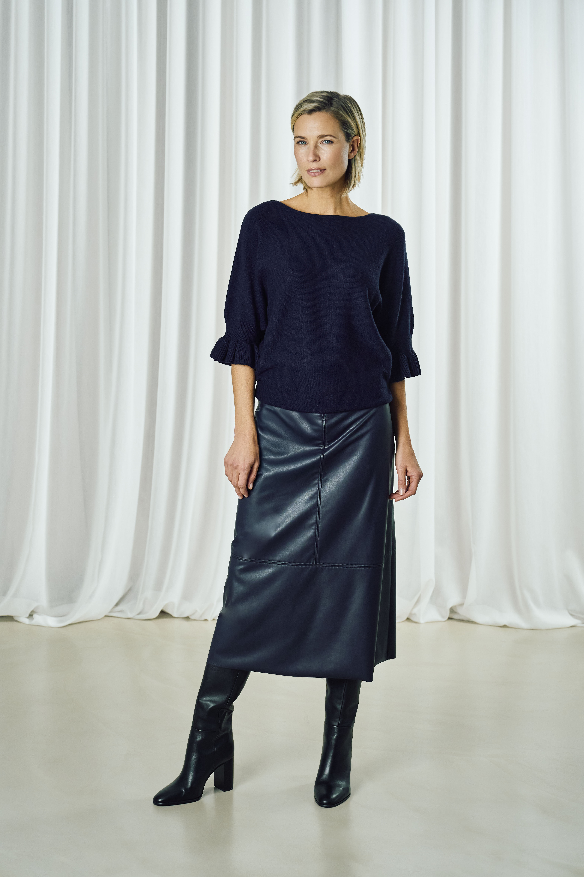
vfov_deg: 28.8
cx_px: 292
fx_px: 1703
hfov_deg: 19.5
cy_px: 438
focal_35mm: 70
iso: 1600
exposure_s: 1/250
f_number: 5.6
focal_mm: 70
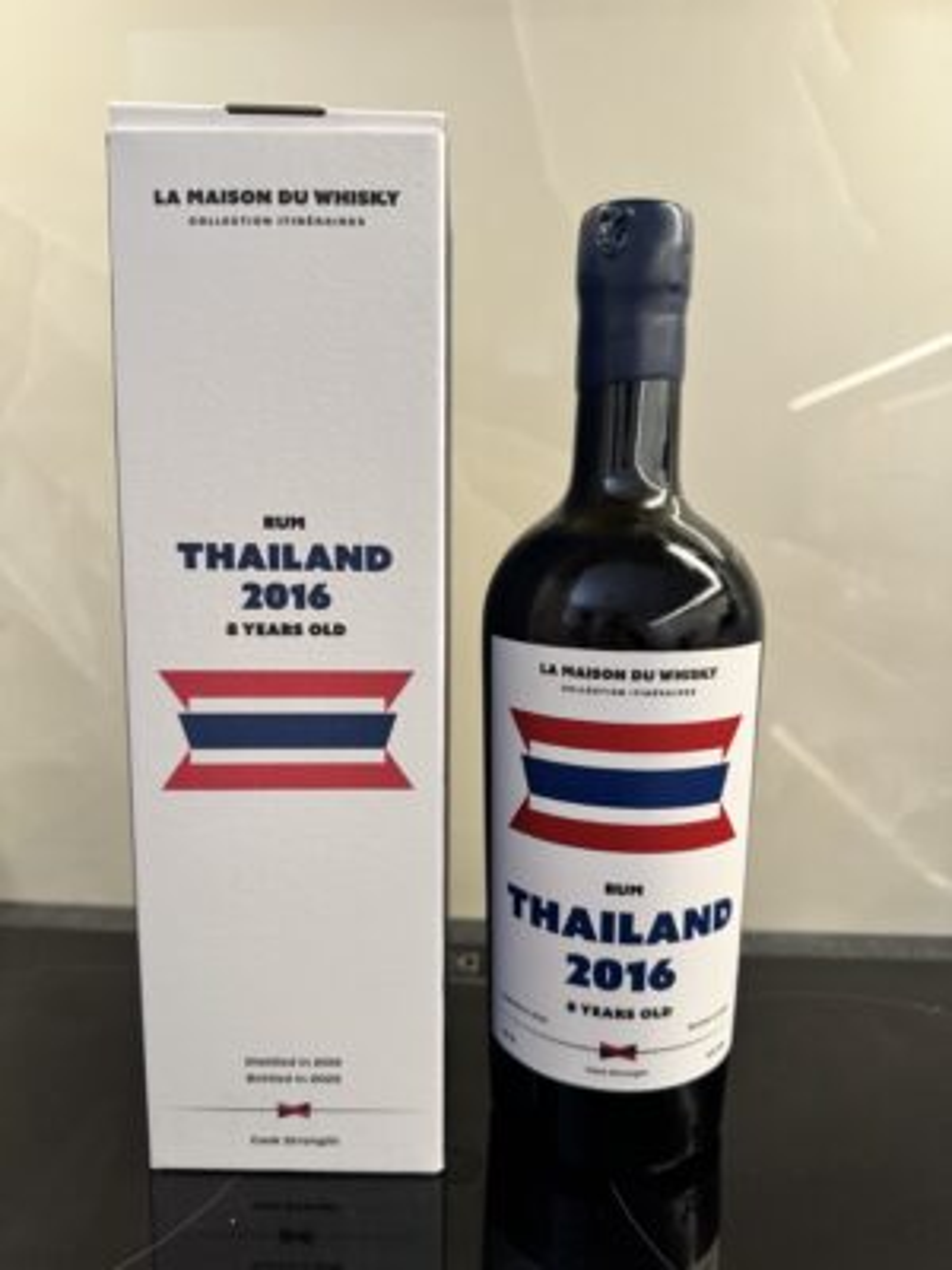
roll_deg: -0.2
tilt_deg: -6.9
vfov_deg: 71.6
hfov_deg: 56.8
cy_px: 635
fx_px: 880
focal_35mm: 24
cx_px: 476
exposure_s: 1/54
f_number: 1.78
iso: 320
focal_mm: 6.76
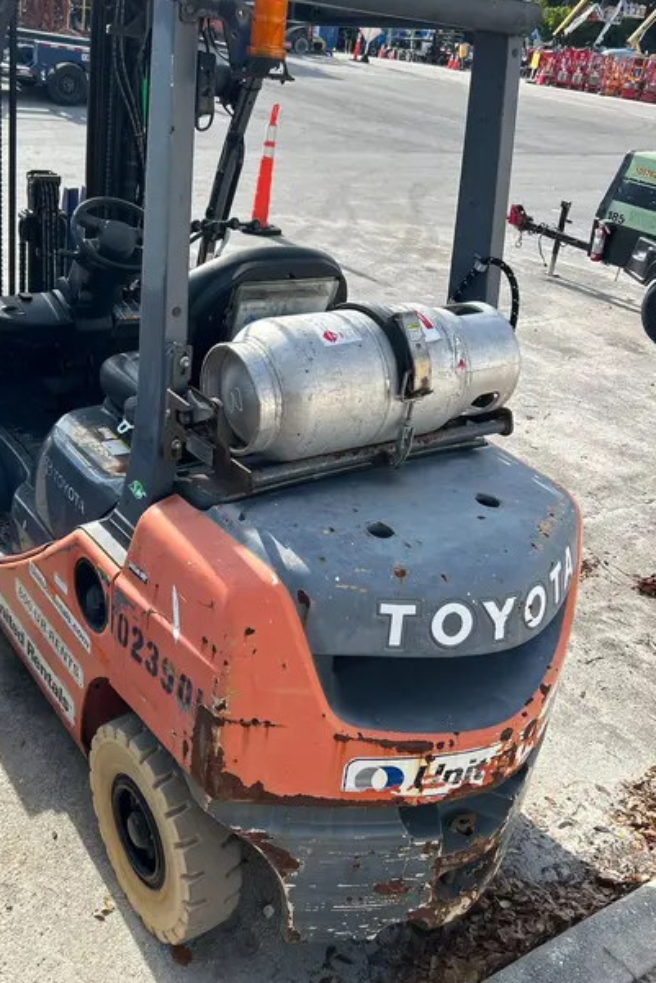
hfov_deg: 39.7
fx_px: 901
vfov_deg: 57.0
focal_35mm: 33
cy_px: 424
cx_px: 249
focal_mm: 5.7
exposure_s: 1/1838
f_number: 1.5
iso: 50
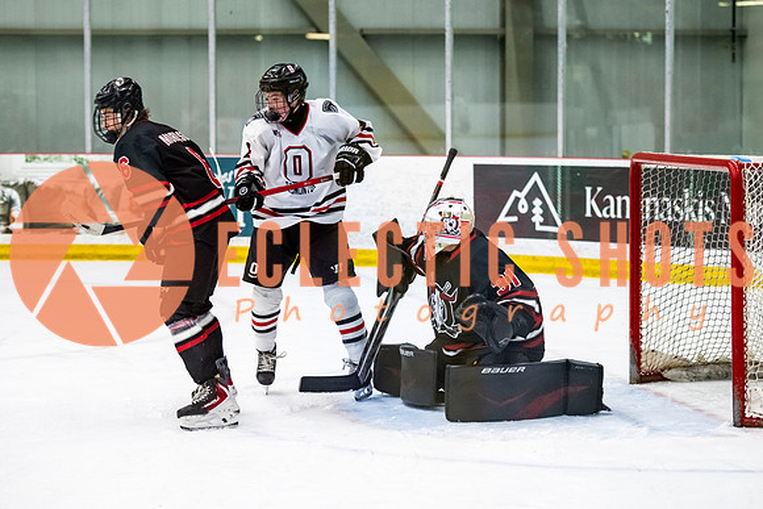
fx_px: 2725
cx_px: 391
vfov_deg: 10.7
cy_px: 265
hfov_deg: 15.9
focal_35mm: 129
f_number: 3.2
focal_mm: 100
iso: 2500
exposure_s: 1/800
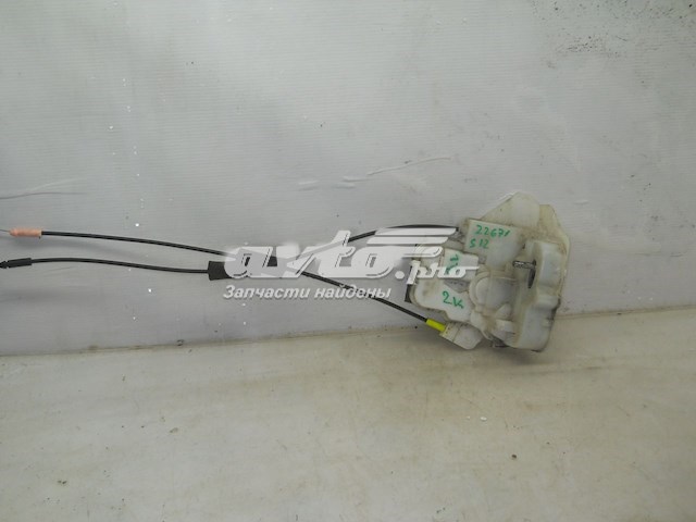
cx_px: 348
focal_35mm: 41
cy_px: 261
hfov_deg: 45.8
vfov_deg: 35.1
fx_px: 824
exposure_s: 1/60
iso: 80
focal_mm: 6.72
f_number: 3.1
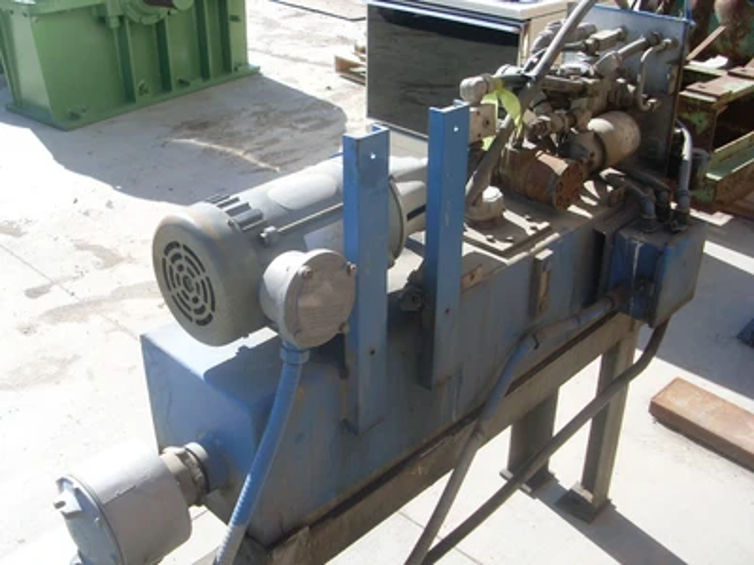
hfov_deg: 49.0
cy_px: 282
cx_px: 377
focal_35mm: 38
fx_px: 828
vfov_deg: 37.7
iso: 80
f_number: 7.7
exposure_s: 1/180
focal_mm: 6.3
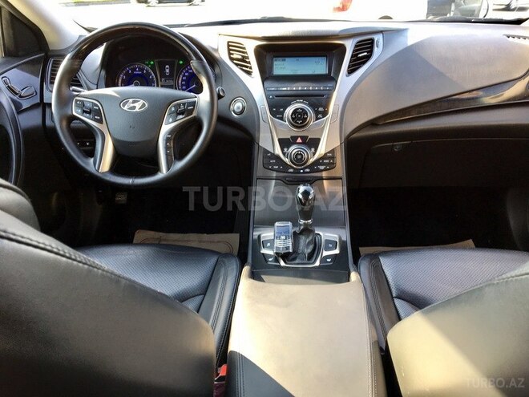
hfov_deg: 61.7
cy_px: 198
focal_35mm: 29
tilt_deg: -25.1
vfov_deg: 48.2
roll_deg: -0.4
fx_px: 443
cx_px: 264
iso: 32
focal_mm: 4.15
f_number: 2.2
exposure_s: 1/50
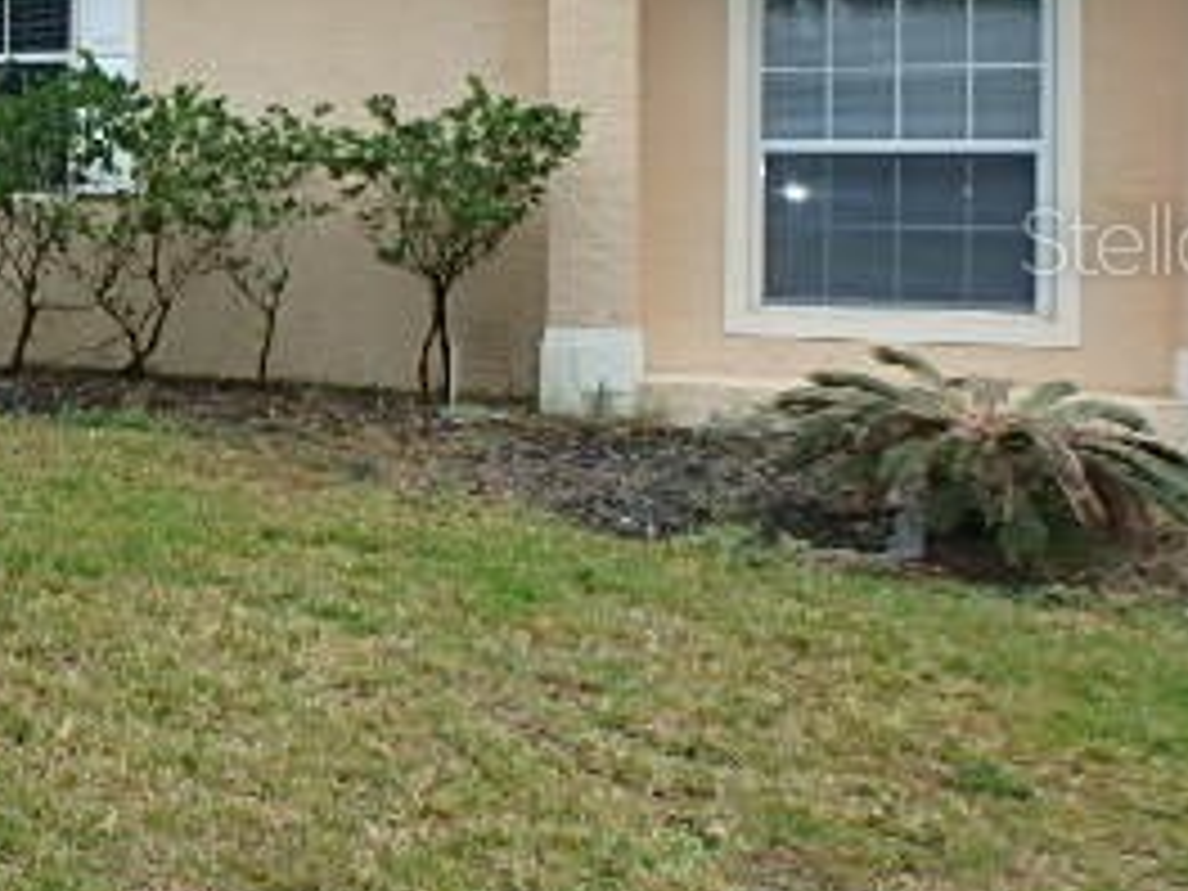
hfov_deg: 34.2
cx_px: 4
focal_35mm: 51
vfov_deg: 28.2
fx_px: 1750
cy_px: 238
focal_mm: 3.7
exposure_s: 1/320
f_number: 3.5
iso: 125
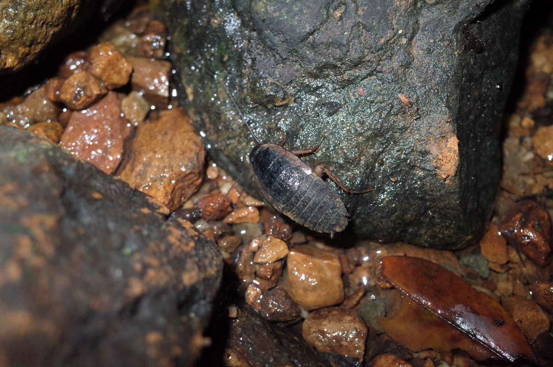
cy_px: 184
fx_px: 429
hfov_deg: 65.6
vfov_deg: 46.2
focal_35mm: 28
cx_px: 276
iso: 3200
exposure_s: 1/40
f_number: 4
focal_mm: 18.3
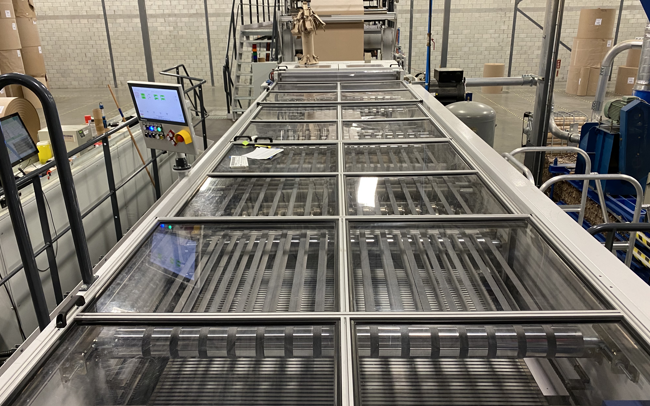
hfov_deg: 66.5
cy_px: 182
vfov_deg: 44.5
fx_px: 496
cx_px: 329
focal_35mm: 28
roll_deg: +1.8
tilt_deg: -19.5
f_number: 1.8
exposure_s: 1/60
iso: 160
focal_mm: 4.25
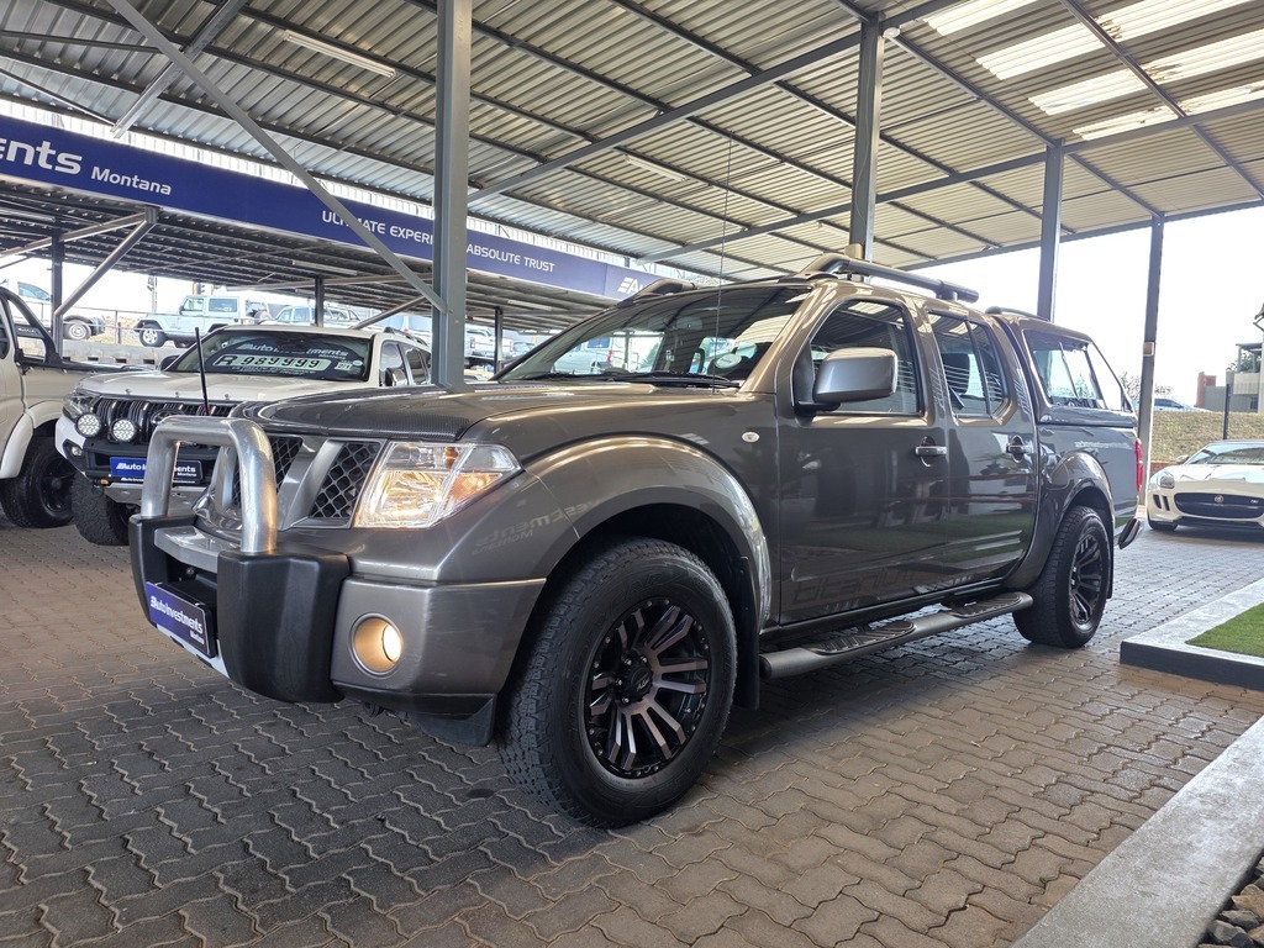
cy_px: 474
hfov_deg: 73.9
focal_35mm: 23
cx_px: 632
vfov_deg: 58.9
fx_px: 840
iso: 100
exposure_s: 1/180
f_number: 1.7
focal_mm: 6.25
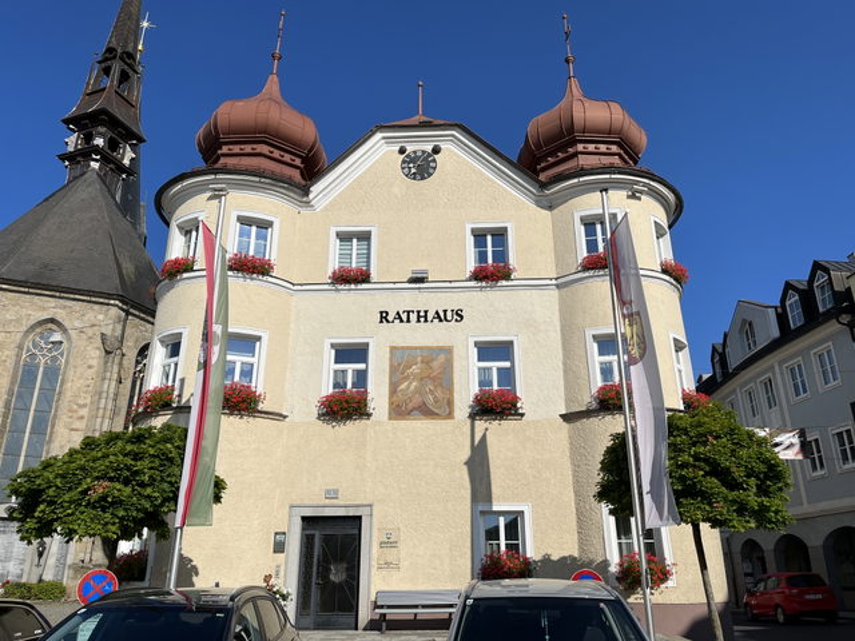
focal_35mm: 26
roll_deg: +0.6
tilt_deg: +21.3
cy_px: 320
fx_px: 642
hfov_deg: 67.3
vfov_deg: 53.1
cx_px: 428
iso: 50
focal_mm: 5.1
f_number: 1.6
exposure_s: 1/9901
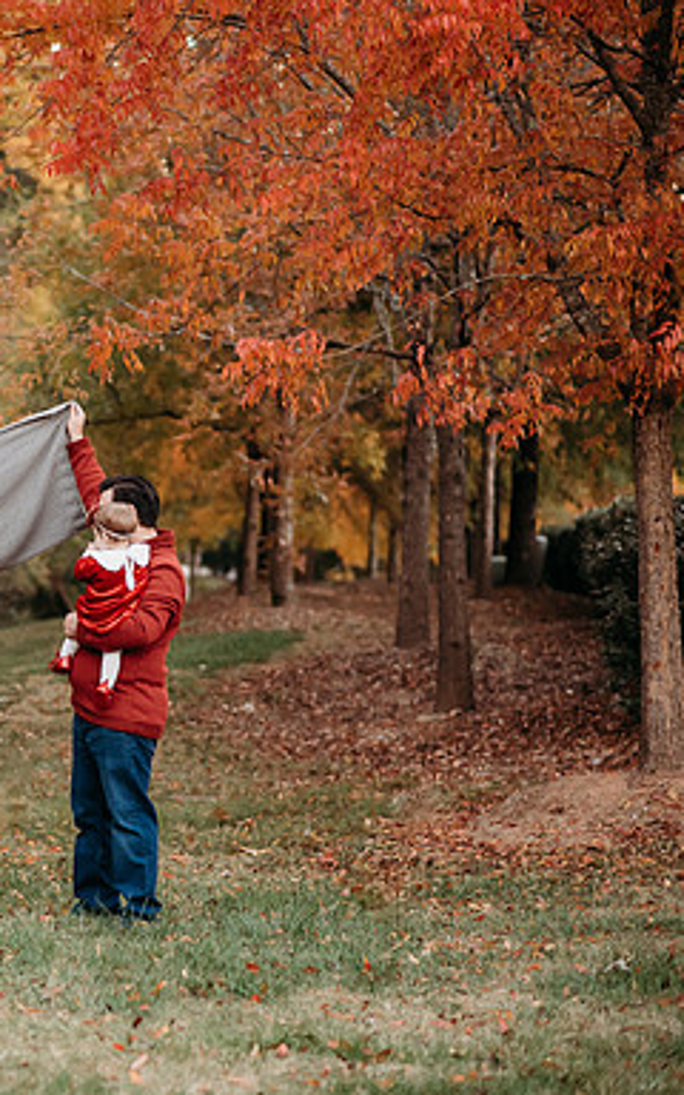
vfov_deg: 15.9
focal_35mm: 131
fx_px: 3907
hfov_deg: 9.9
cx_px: -125
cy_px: 549
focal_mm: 85
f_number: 2.5
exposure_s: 1/640
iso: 1600
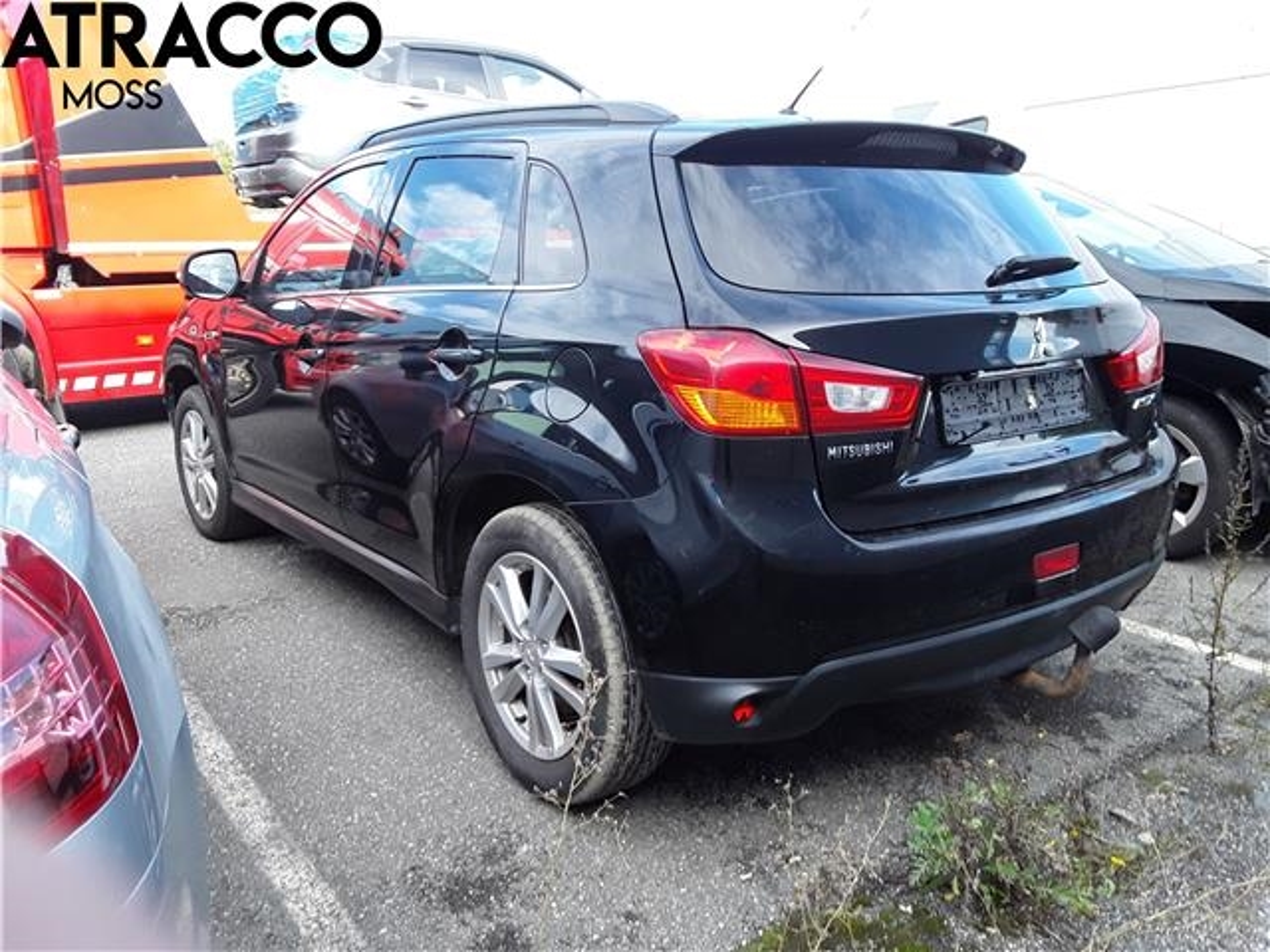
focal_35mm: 28
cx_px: 635
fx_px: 1027
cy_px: 476
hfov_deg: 63.4
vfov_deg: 49.7
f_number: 1.9
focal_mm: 2.91
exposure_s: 1/149
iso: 40
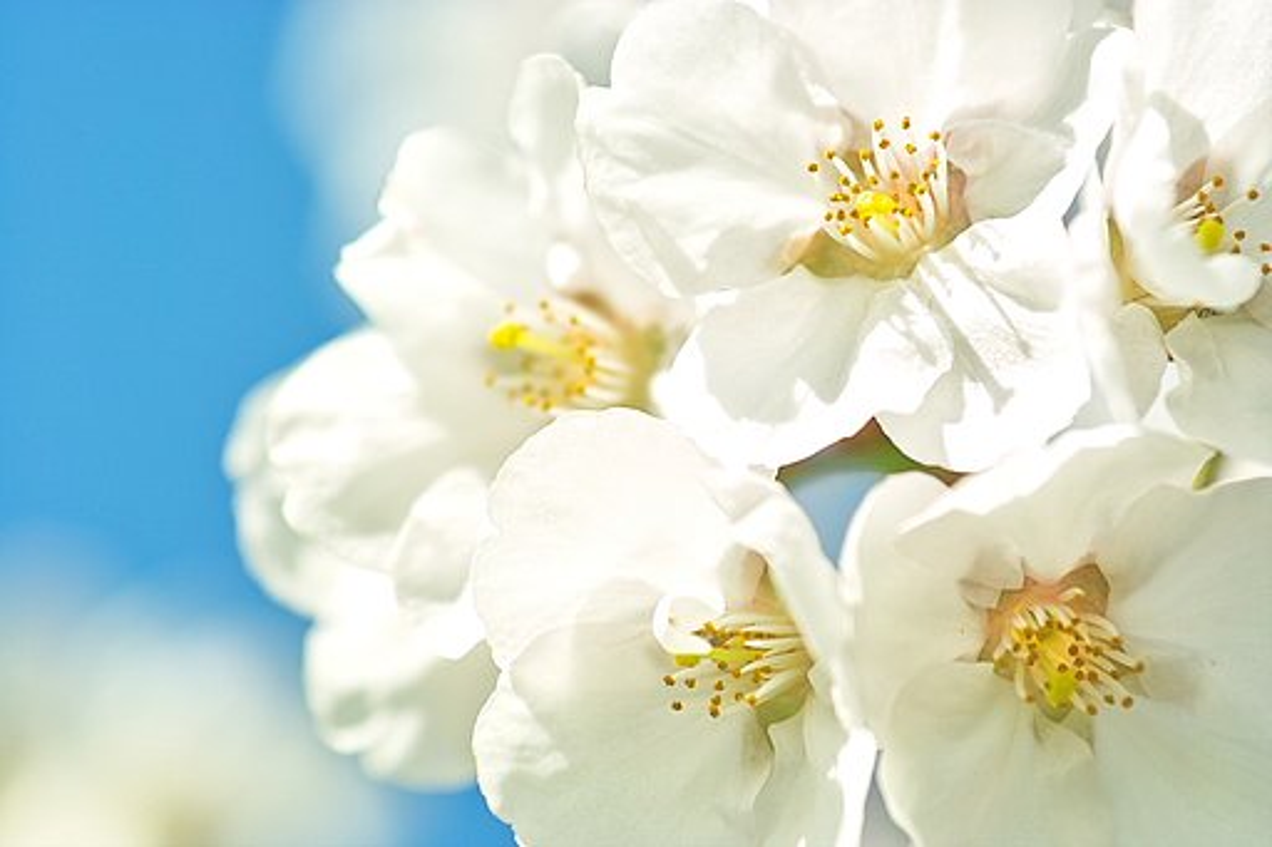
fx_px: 8018
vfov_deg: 6.0
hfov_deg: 9.1
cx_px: 636
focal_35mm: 227
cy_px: 424
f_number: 7.1
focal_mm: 134
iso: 100
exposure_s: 1/400
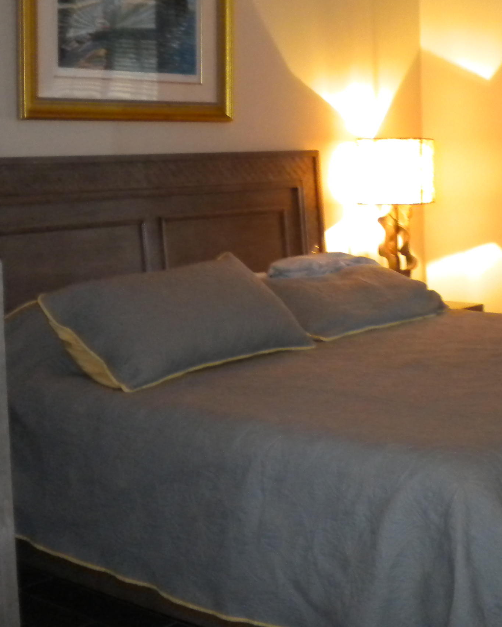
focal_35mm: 60
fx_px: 1114
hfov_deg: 25.2
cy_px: 214
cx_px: 363
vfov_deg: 31.2
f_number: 3.1
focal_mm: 6.3
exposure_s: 1/30
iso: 400
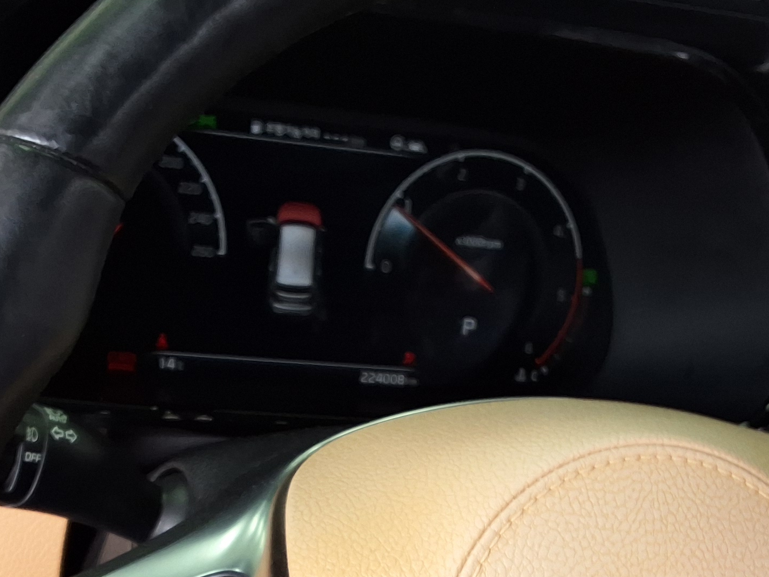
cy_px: 606
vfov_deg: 21.9
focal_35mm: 64
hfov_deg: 30.2
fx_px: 1422
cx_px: 307
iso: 64
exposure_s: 1/40
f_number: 1.9
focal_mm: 2.91
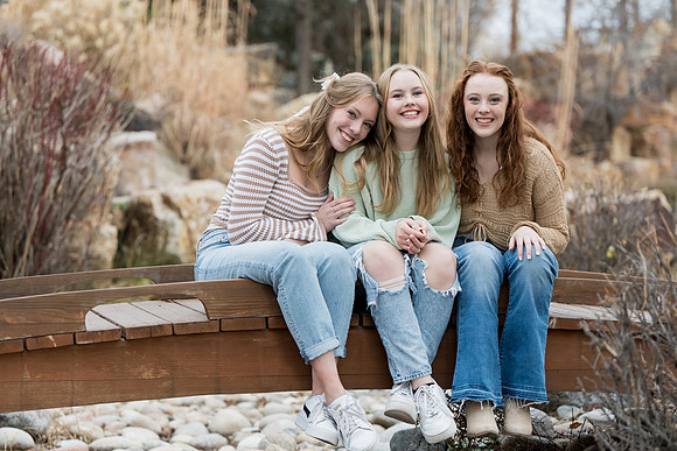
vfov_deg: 13.6
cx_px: 338
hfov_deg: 20.2
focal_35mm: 101
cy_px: 226
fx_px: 1900
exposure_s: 1/200
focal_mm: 101
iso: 400
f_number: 3.2
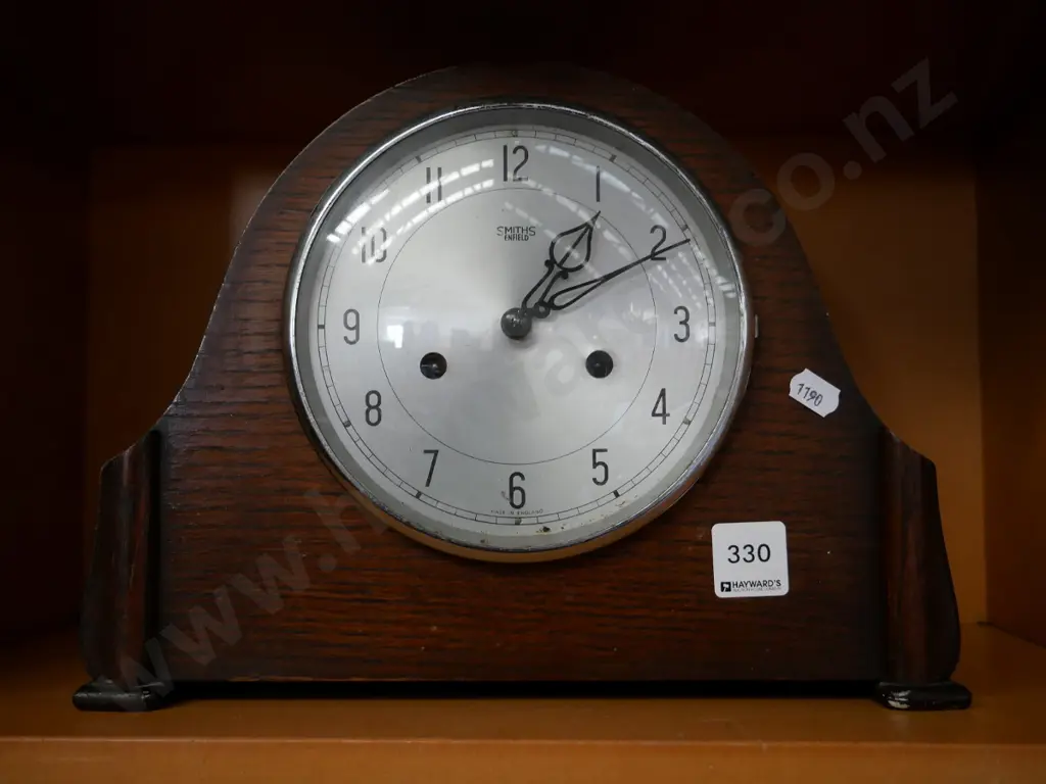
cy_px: 392
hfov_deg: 51.4
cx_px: 523
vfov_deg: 39.7
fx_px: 1088
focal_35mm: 36
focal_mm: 18
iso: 640
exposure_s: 1/60
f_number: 3.9
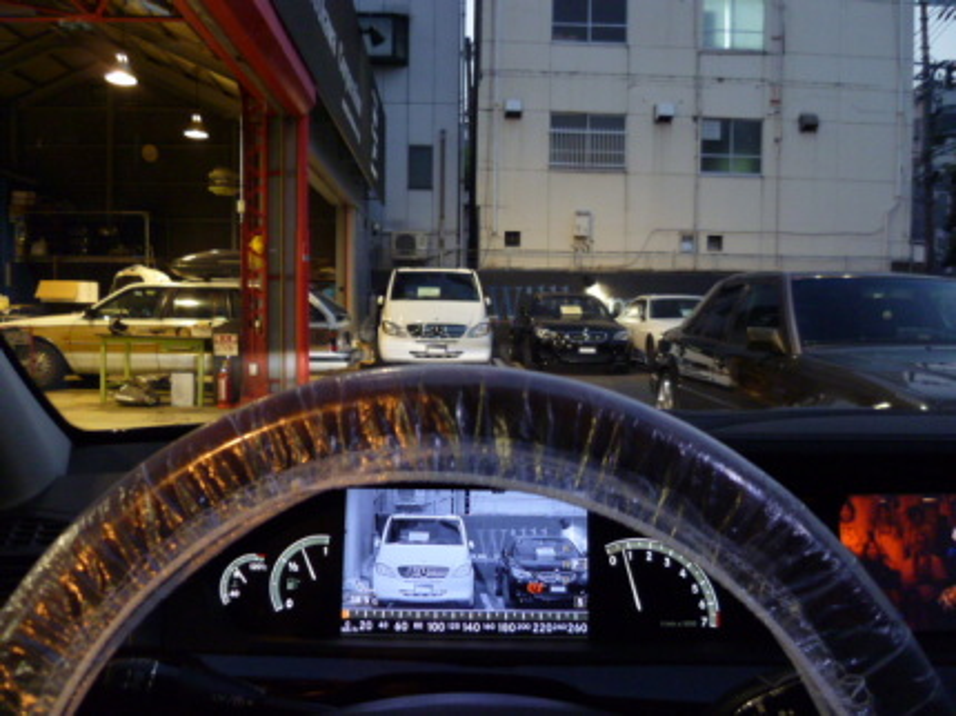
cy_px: 358
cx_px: 478
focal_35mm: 28
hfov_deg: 63.5
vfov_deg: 49.7
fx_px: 773
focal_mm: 5
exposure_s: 1/30
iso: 400
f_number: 2.8
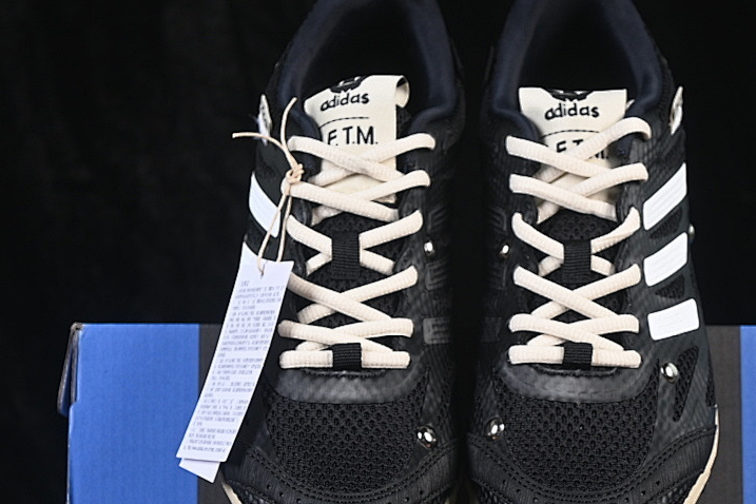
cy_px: 335
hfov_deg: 18.1
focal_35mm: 113
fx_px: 2373
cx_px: 465
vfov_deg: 12.1
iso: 160
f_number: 6.3
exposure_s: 1/60
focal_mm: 50
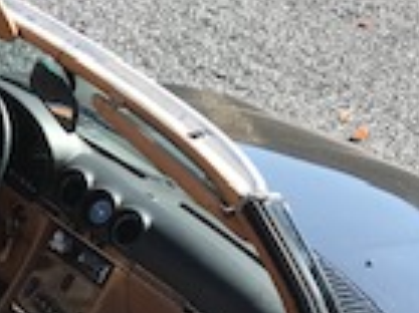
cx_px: -253
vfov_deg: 11.1
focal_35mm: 129
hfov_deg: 14.1
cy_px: 427
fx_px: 1560
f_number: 1.8
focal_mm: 3.99
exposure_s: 1/847
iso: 20
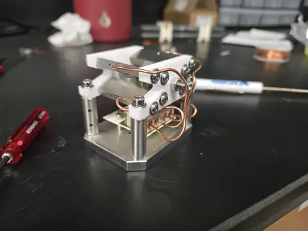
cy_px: 116
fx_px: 205
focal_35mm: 23
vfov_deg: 58.9
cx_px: 154
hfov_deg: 73.9
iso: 800
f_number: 1.8
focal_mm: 5.4
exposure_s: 1/60
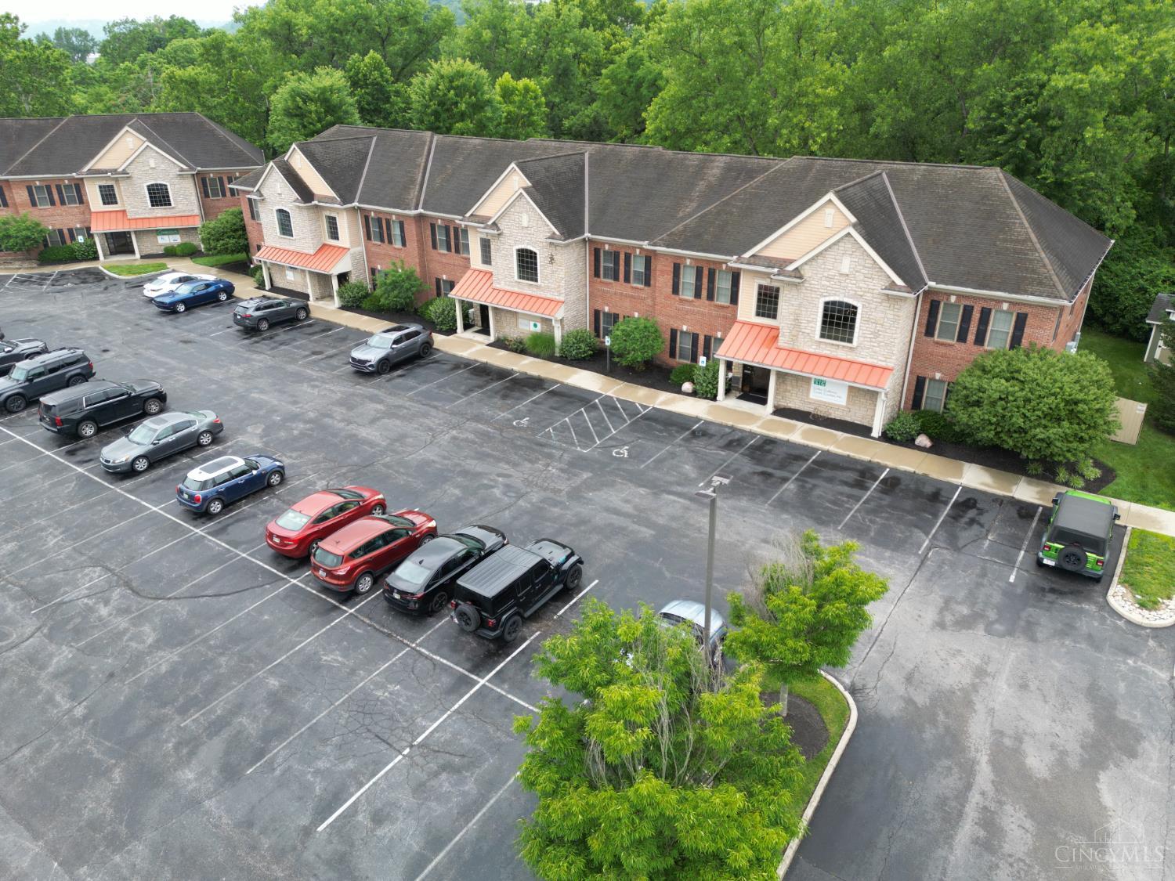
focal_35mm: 24
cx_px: 588
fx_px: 815
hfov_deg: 71.6
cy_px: 440
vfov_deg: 56.8
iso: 110
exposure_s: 1/500
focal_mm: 6.72
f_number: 1.7
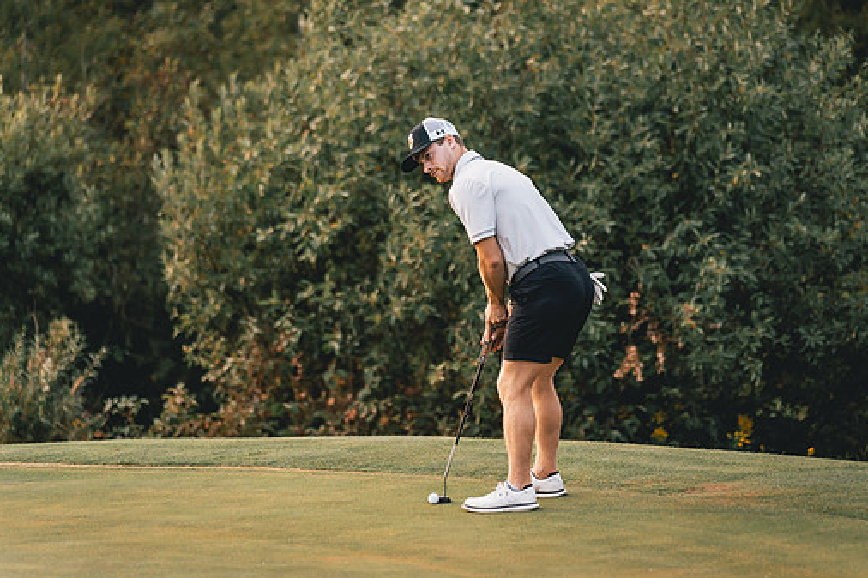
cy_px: 299
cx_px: 489
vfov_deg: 6.9
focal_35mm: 200
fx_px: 4820
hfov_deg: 10.3
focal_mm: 150
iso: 400
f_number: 2.8
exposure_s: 1/1250
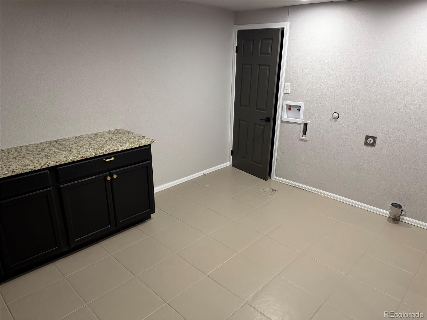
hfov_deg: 71.6
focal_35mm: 24
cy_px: 160
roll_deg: -0.5
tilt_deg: -20.2
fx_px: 296
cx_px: 214
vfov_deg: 56.8
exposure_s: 1/60
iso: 200
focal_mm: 6.76
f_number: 1.78
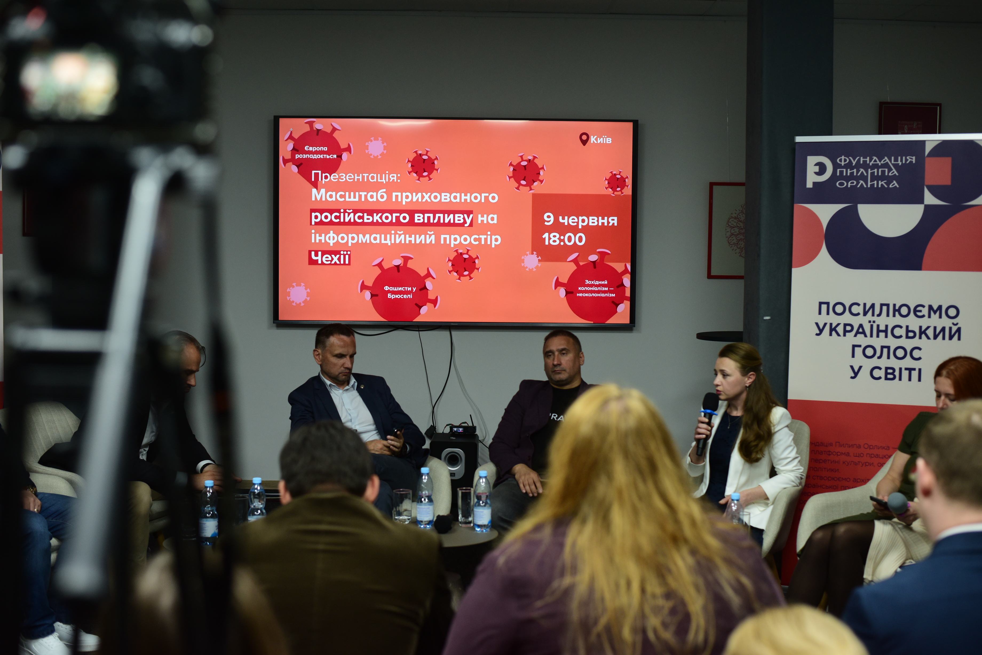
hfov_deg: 39.6
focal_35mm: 50
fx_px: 1364
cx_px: 491
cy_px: 328
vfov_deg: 27.0
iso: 1000
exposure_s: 1/160
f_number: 2.8
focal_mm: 50
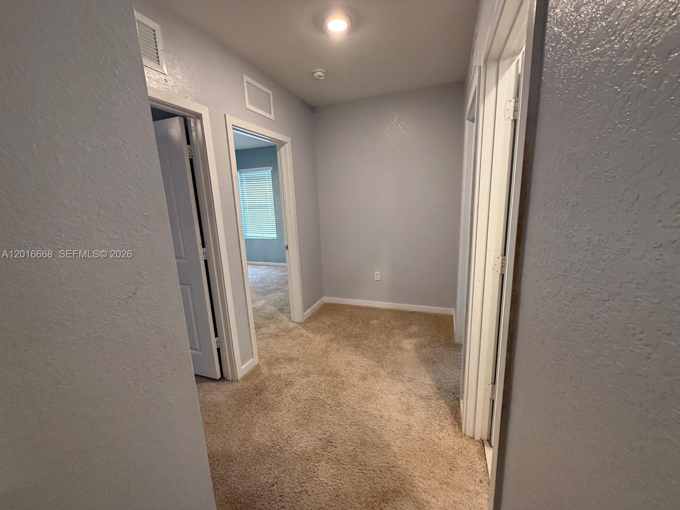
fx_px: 275
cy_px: 255
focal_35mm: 14
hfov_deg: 102.1
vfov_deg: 85.7
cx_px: 340
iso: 640
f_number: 2.2
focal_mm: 2.22
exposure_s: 1/120
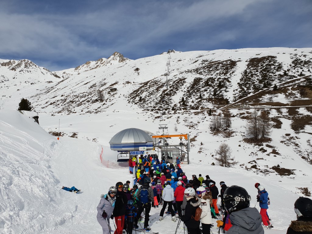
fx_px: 234
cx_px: 156
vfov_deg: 53.1
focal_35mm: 26
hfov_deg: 67.3
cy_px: 117
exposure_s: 1/4049
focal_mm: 4.3
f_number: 2.4
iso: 50
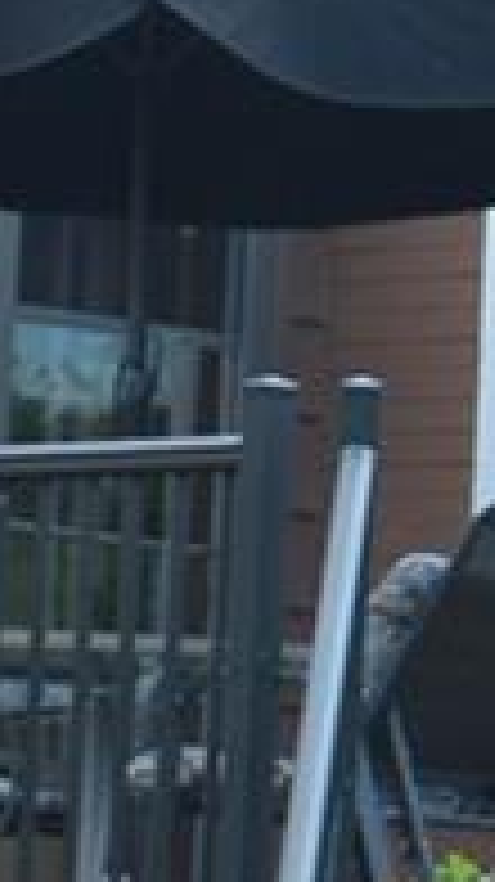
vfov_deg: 5.3
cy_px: 634
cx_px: 495
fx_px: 9583
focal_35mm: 410
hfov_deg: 3.0
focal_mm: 50
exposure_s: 1/125
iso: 320
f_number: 5.6
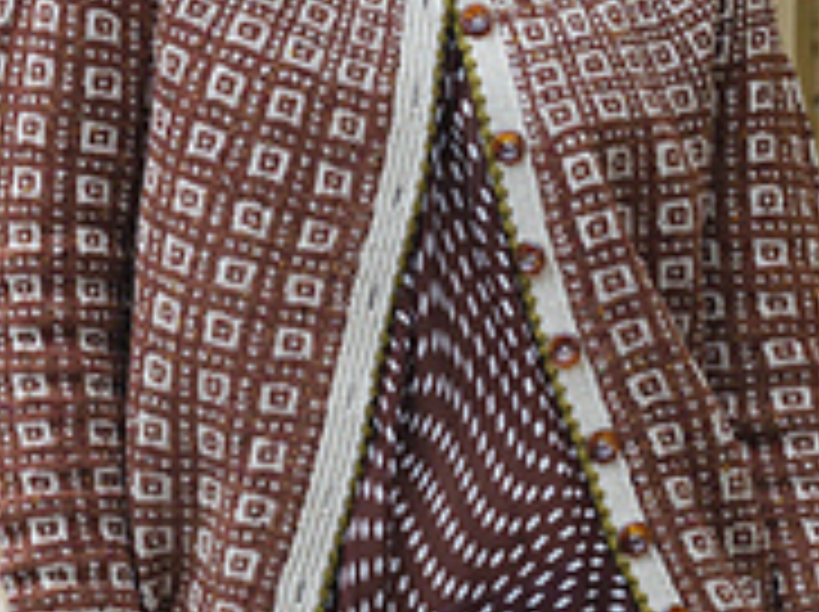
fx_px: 4678
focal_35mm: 198
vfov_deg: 7.5
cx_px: 430
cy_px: 243
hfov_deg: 10.0
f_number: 3.5
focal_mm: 50
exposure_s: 1/100
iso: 400
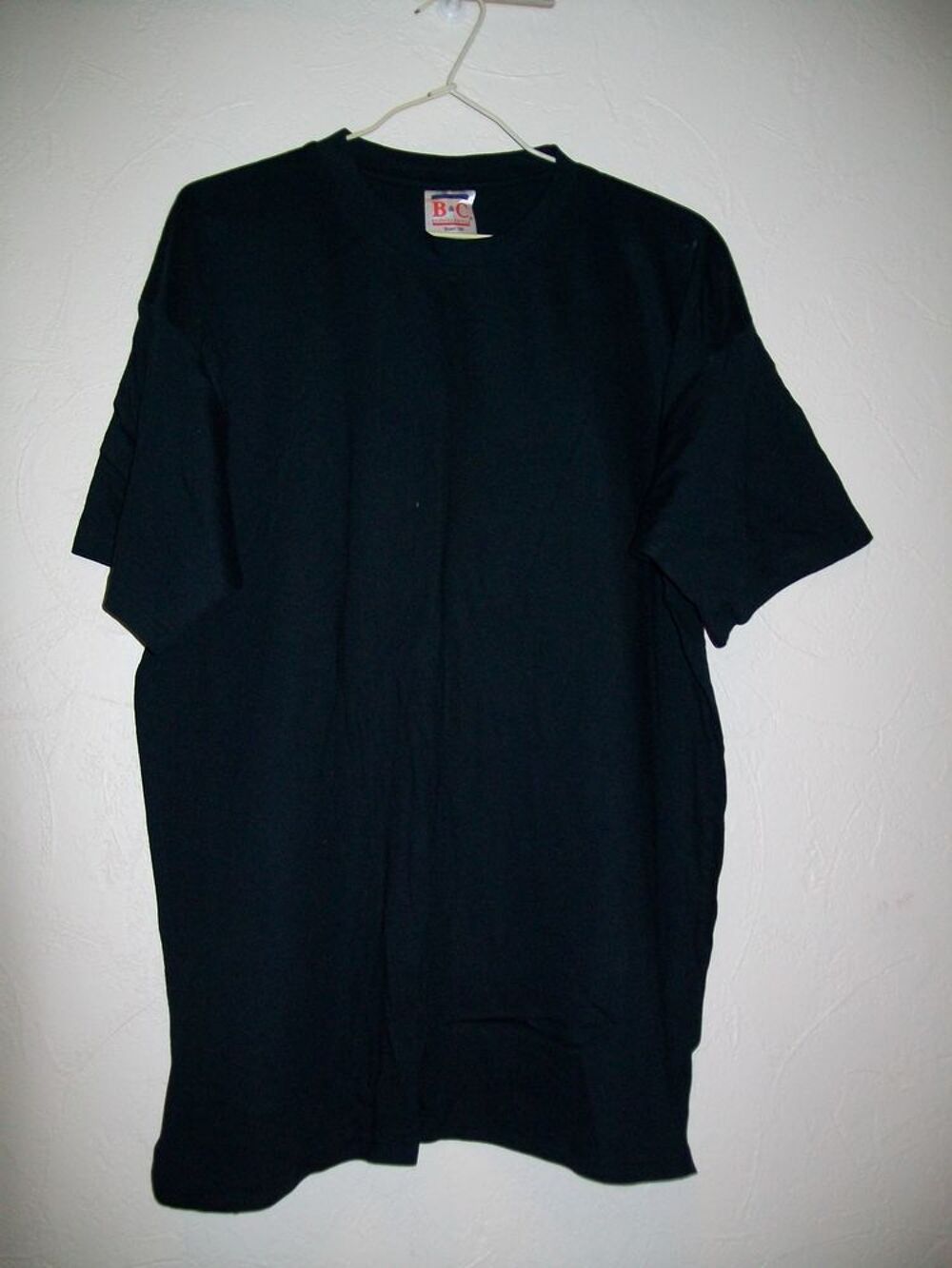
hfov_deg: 41.8
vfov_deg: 54.0
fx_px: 1247
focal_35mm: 34
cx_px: 476
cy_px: 634
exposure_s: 1/60
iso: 160
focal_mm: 6.1
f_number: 2.7
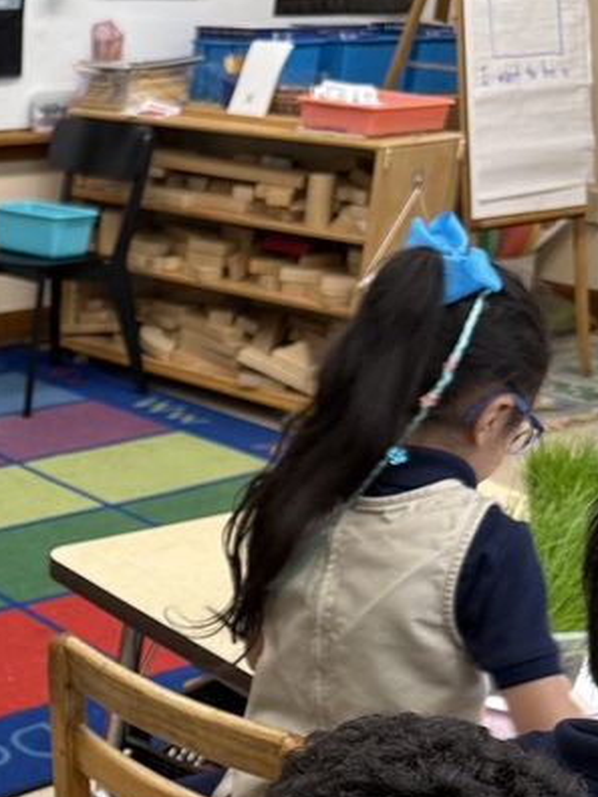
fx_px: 1428
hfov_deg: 21.8
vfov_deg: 30.3
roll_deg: +0.5
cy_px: 662
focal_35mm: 62
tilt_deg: -25.0
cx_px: -137
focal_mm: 6.76
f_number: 1.78
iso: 160
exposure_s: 1/60
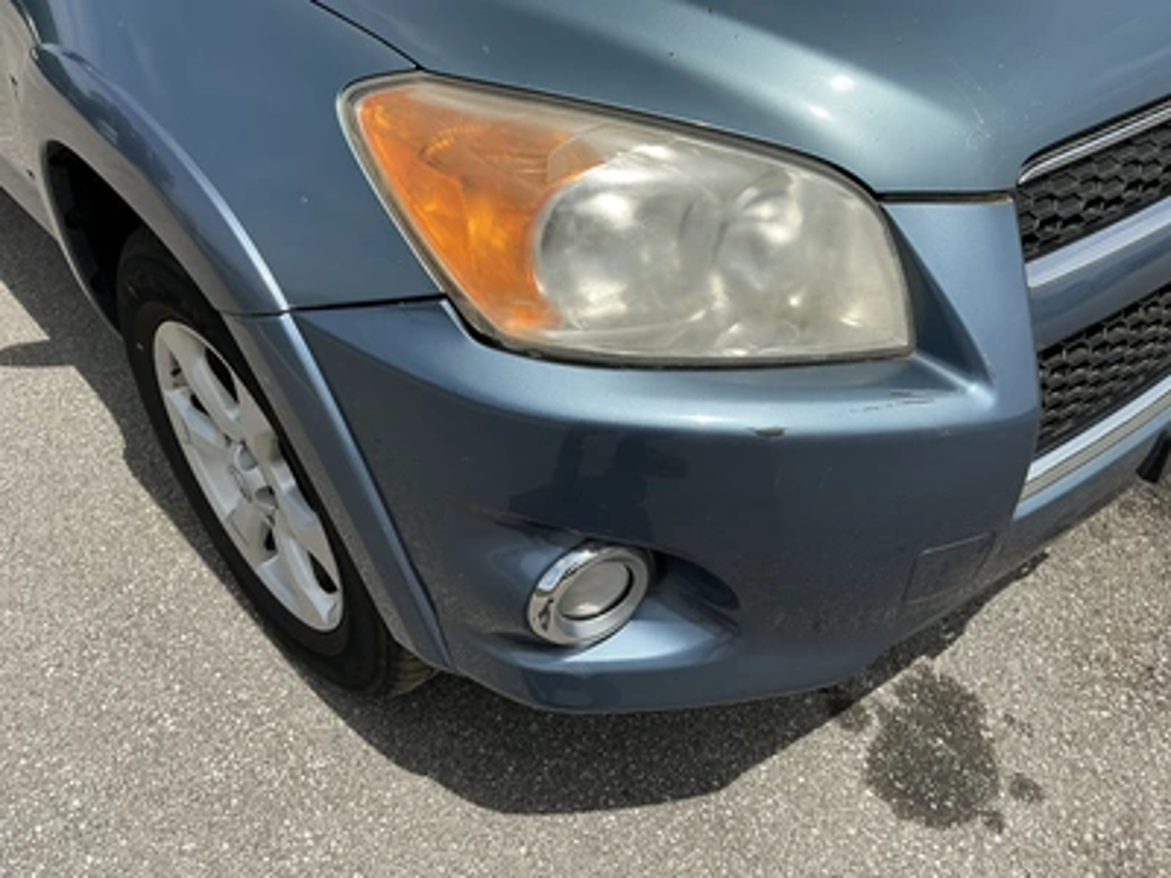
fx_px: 947
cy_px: 439
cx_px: 586
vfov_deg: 49.7
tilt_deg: -37.5
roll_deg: +0.4
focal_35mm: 28
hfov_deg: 63.4
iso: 25
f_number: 1.8
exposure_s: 1/2427
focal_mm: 3
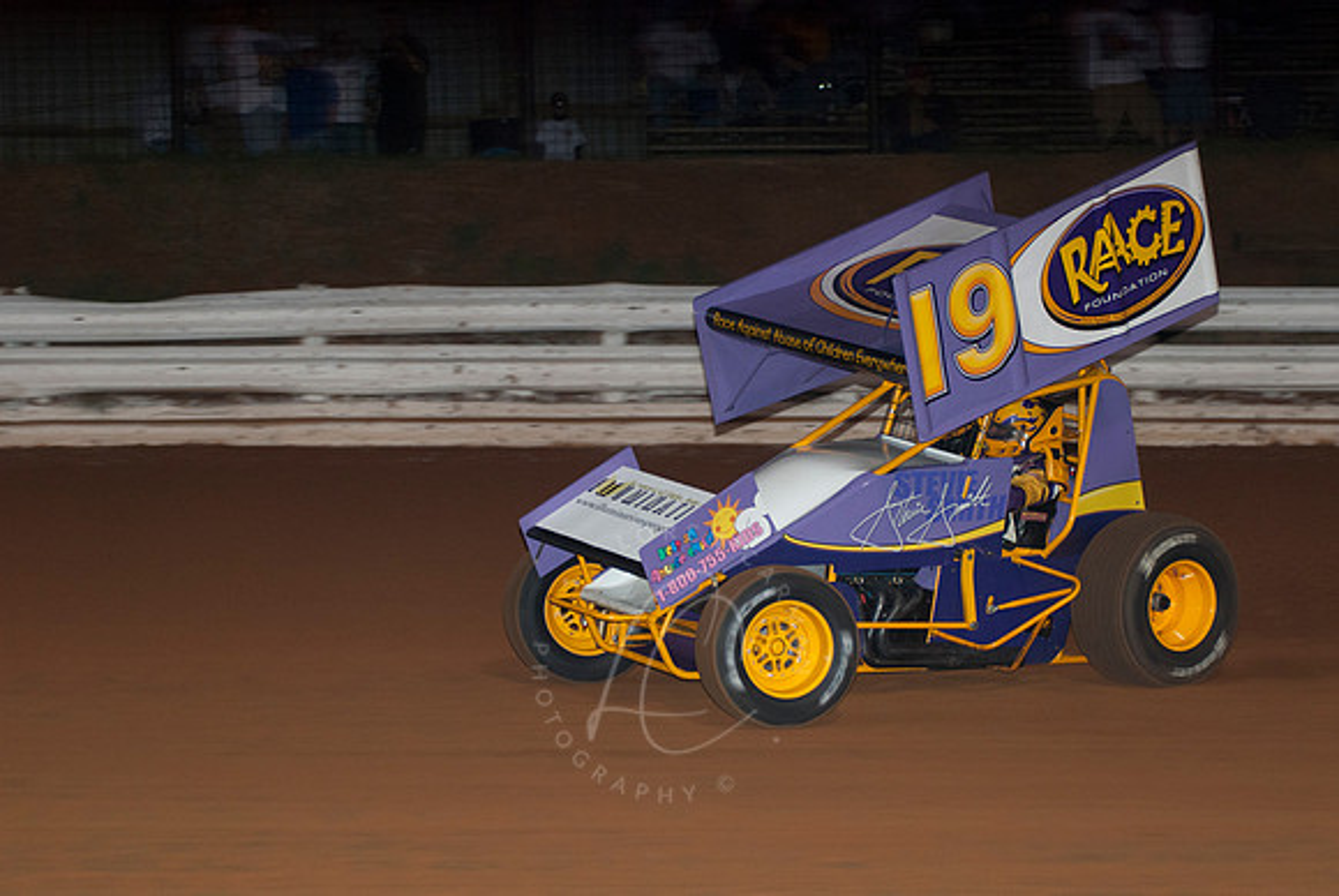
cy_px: 448
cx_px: 670
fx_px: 4468
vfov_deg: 11.4
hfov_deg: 17.0
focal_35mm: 120
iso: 250
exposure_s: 1/400
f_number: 3.2
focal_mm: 80
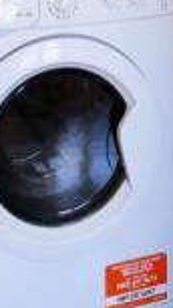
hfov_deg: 20.3
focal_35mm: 58
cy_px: -106
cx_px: 16
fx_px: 473
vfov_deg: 28.6
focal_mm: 7
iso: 400
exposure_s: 1/60
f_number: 4
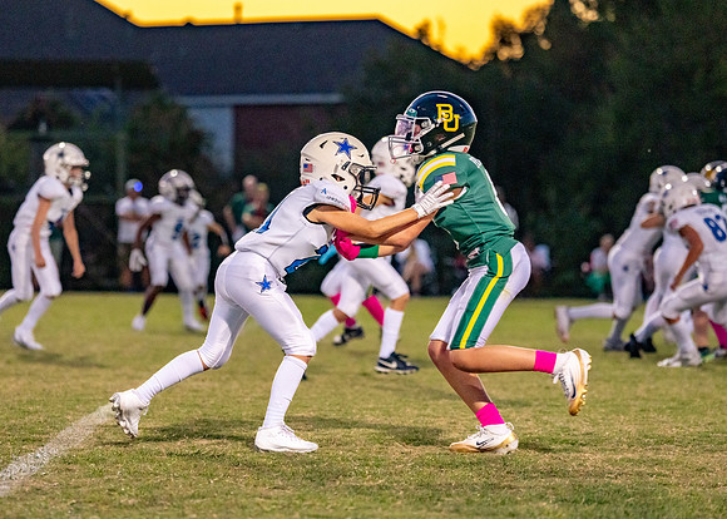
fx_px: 3216
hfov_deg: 12.9
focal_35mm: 156
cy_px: 282
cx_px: 333
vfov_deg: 9.2
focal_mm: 130
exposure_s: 1/1000
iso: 4000
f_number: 2.8
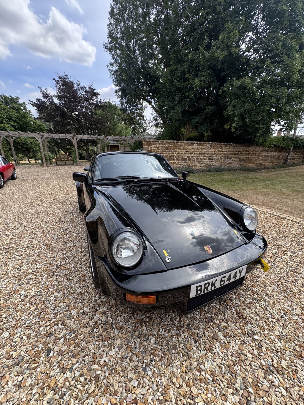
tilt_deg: -17.1
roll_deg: -1.8
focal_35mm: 14
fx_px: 164
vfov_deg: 102.1
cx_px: 152
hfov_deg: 85.7
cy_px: 202
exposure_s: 1/664
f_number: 2.2
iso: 40
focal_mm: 2.22
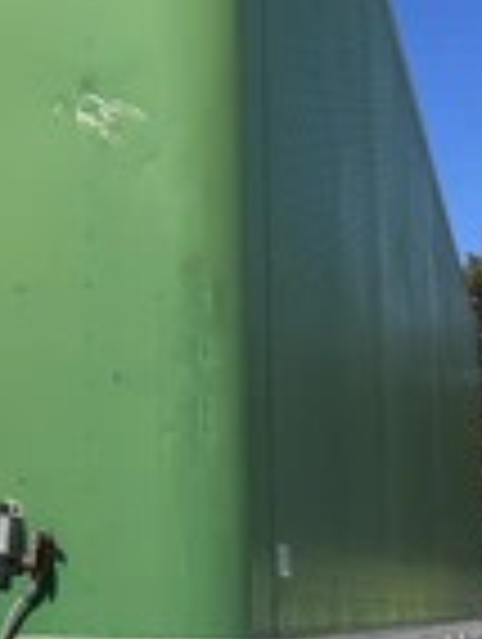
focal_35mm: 73
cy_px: 432
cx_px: -86
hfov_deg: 19.2
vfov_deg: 26.5
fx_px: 1351
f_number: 1.6
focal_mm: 5.1
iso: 50
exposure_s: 1/5848
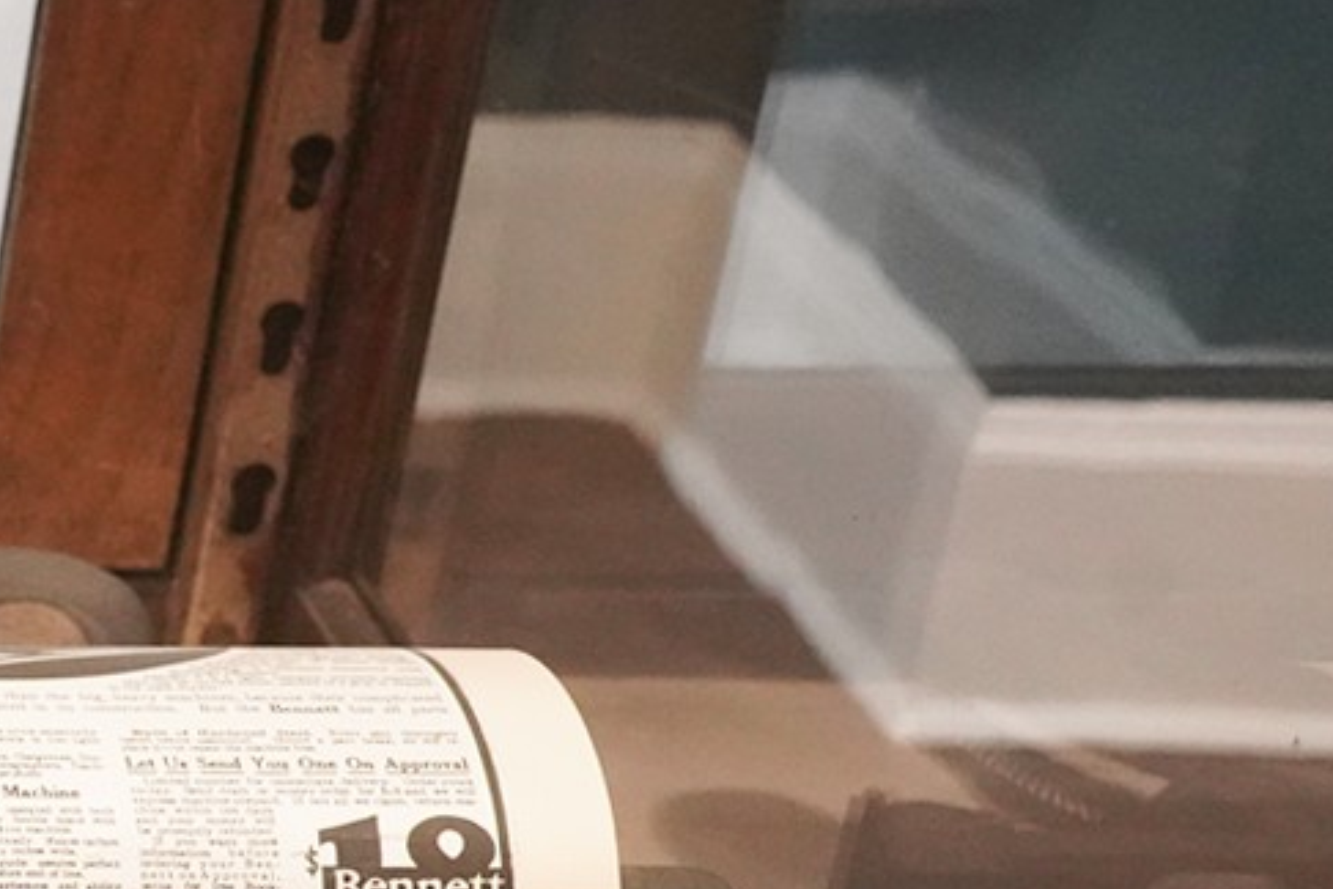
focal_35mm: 140
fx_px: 5183
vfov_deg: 9.8
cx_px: -1355
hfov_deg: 12.8
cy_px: 598
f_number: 7.1
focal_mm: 34
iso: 6400
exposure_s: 1/80
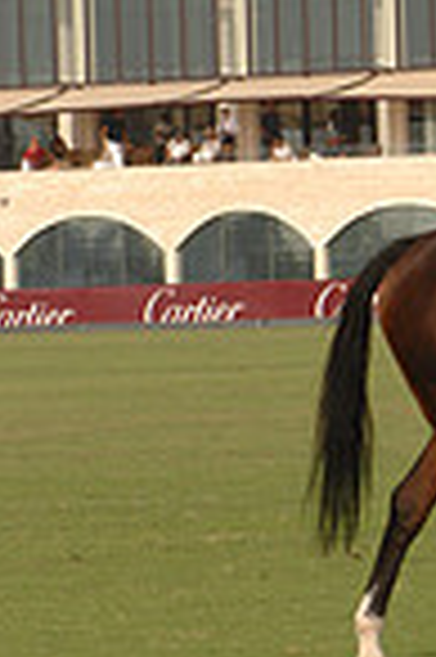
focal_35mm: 417
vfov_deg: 4.9
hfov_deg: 3.2
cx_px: 1290
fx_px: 7593
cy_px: 236
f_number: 9
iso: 320
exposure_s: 1/320
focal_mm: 70
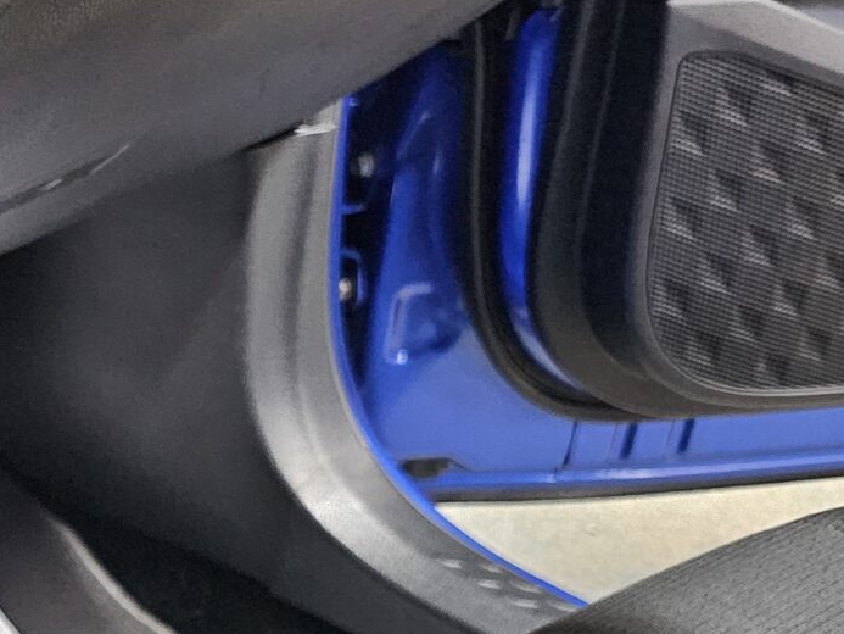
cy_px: 716
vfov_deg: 16.8
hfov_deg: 19.9
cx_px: -421
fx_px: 2073
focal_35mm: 85
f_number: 1.7
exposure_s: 1/16.7
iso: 2500
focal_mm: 6.3
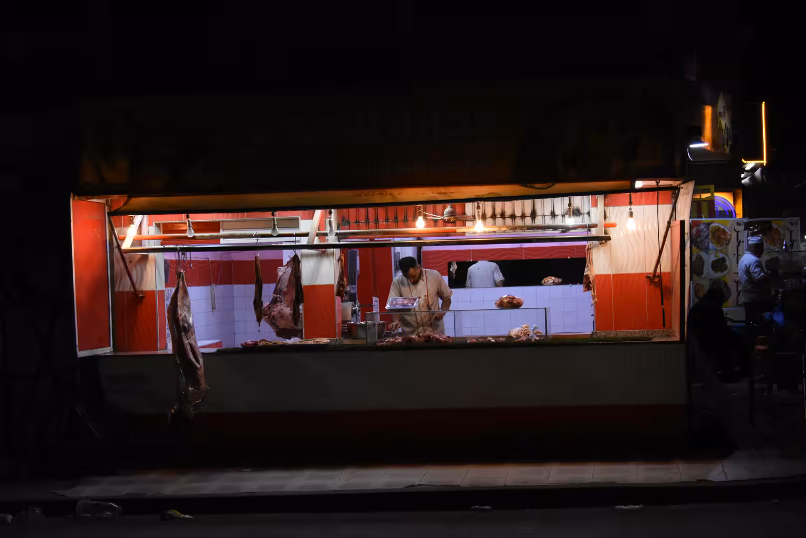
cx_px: 403
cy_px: 269
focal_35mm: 60
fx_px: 1343
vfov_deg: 22.6
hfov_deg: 33.4
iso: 2500
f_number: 8
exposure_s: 1/250
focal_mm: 40
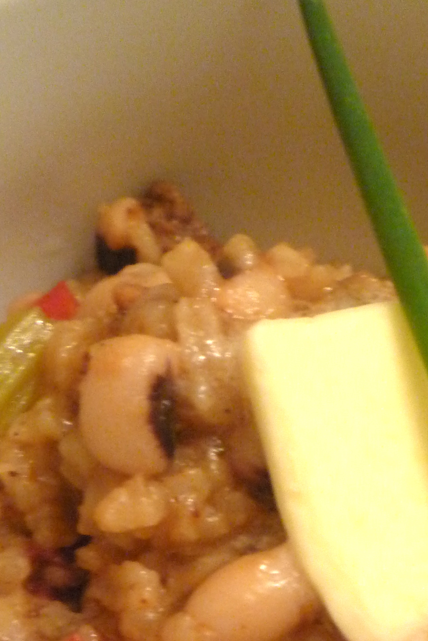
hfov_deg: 22.1
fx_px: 1088
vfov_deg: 32.0
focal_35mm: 61
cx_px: 296
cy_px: 511
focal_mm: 5.2
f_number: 3.3
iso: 400
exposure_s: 1/8
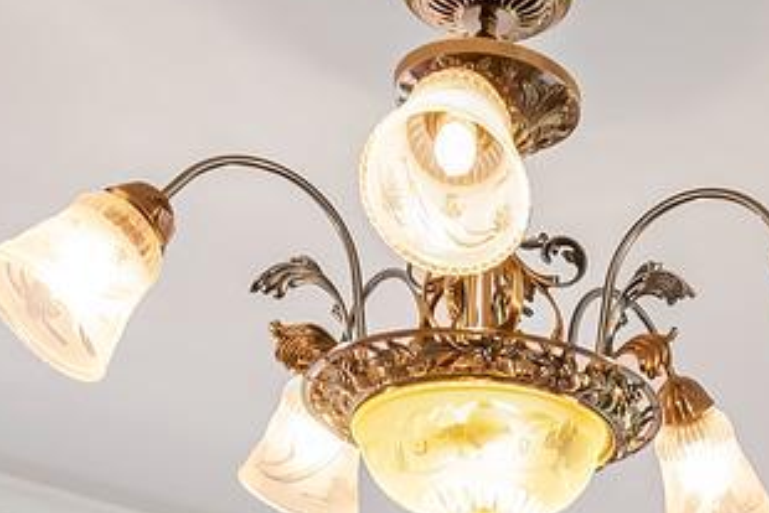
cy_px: 1300
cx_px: 923
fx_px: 2116
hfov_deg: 19.4
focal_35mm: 99
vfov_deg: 11.2
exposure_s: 1/13
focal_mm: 15
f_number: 8
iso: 250
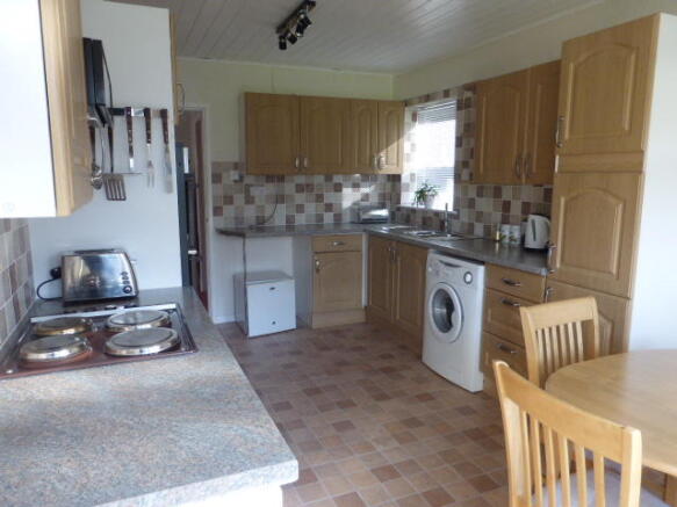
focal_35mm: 25
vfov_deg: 54.9
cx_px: 338
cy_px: 254
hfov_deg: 69.4
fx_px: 489
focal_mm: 4.3
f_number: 3.3
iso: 200
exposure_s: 1/60
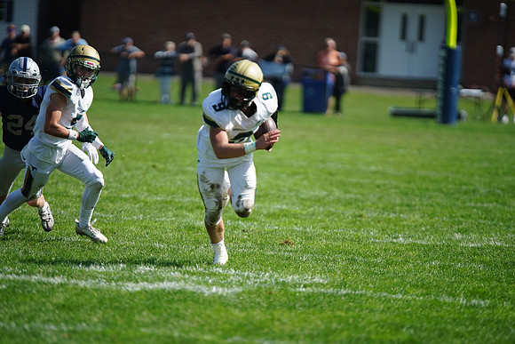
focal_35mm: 300
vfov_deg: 4.6
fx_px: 4292
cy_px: 172
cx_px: 258
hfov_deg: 6.9
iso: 400
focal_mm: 300
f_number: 2.8
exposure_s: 1/4000
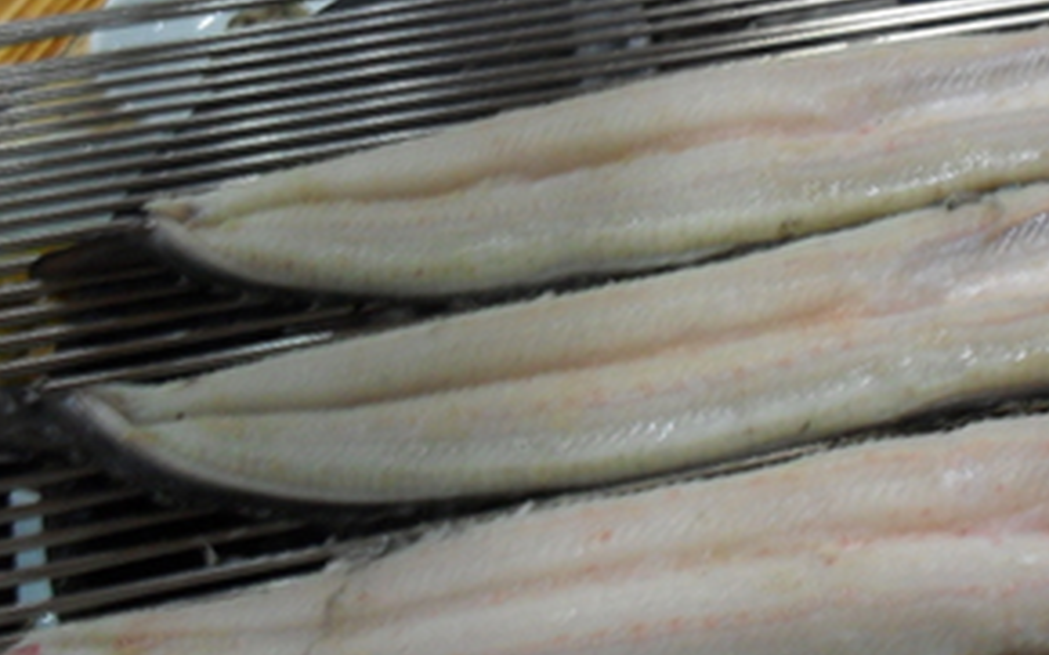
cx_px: 792
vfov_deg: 20.3
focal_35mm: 64
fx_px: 1829
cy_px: 248
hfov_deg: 31.4
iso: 240
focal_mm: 6.3
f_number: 3.2
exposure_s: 1/15
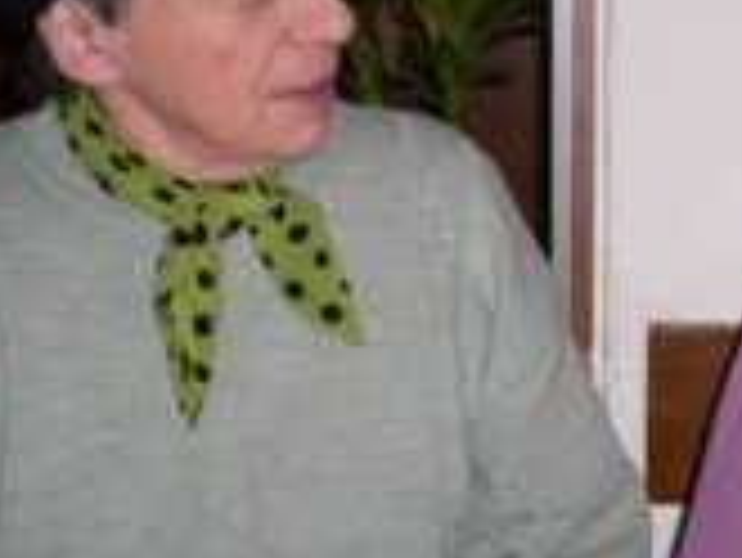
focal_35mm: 85
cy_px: 230
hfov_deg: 22.6
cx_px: 634
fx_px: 1823
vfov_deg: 17.4
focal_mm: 5.8
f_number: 2.8
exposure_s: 1/60
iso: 100
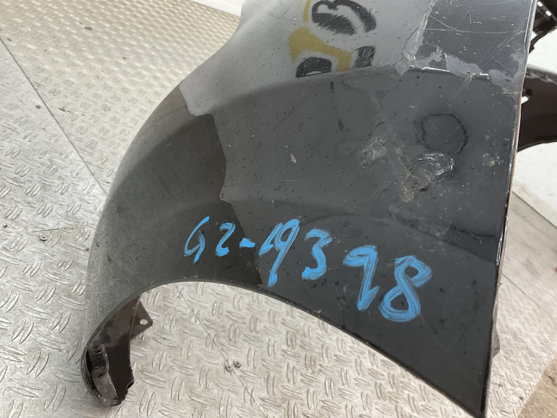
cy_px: 209
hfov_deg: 61.7
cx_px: 278
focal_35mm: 29
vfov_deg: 48.2
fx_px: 467
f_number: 1.8
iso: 50
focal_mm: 3
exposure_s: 1/100
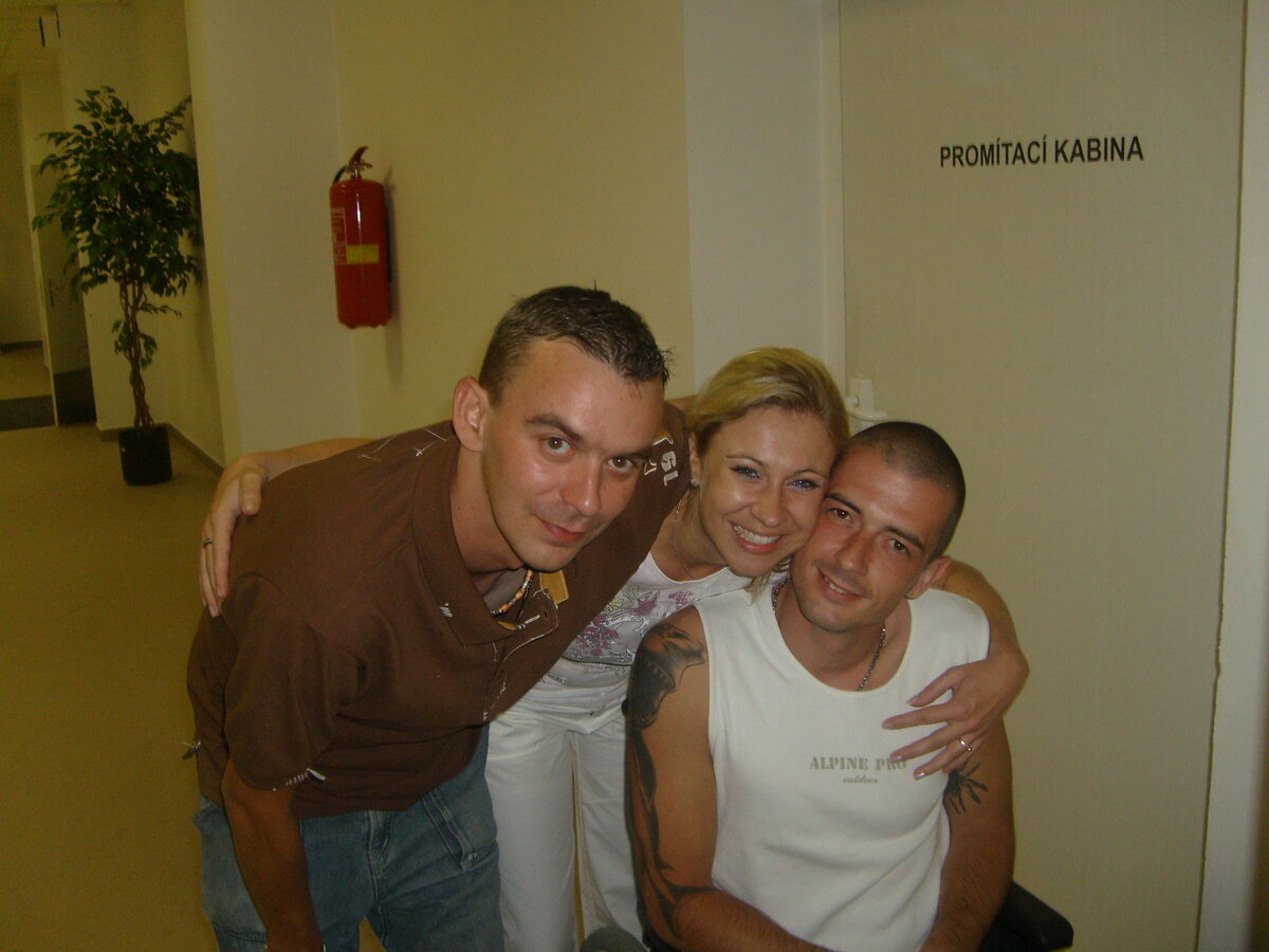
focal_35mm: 35
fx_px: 1283
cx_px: 634
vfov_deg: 40.7
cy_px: 476
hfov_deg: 52.6
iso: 100
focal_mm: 5.8
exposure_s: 1/45
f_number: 2.8
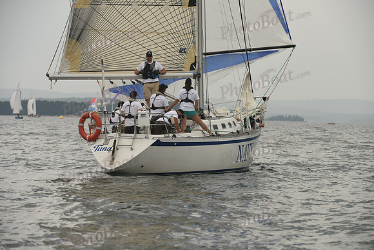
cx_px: 187
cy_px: 125
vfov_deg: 6.9
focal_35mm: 200
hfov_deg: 10.3
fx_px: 2078
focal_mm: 200
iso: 400
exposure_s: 1/1000
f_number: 6.3
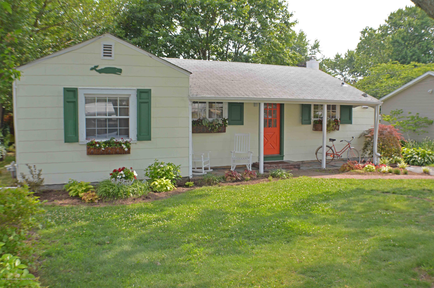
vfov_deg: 34.1
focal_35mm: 39
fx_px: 470
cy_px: 144
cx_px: 217
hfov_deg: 49.6
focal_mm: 26
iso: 100
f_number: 4.2
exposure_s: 1/200
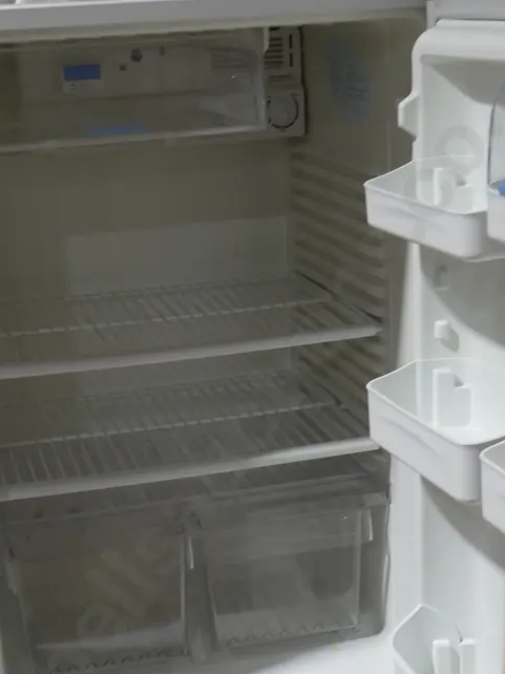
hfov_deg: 21.9
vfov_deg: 28.7
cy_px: 461
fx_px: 1304
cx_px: 226
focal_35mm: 67
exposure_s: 1/60
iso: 320
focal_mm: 21
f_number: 4.6
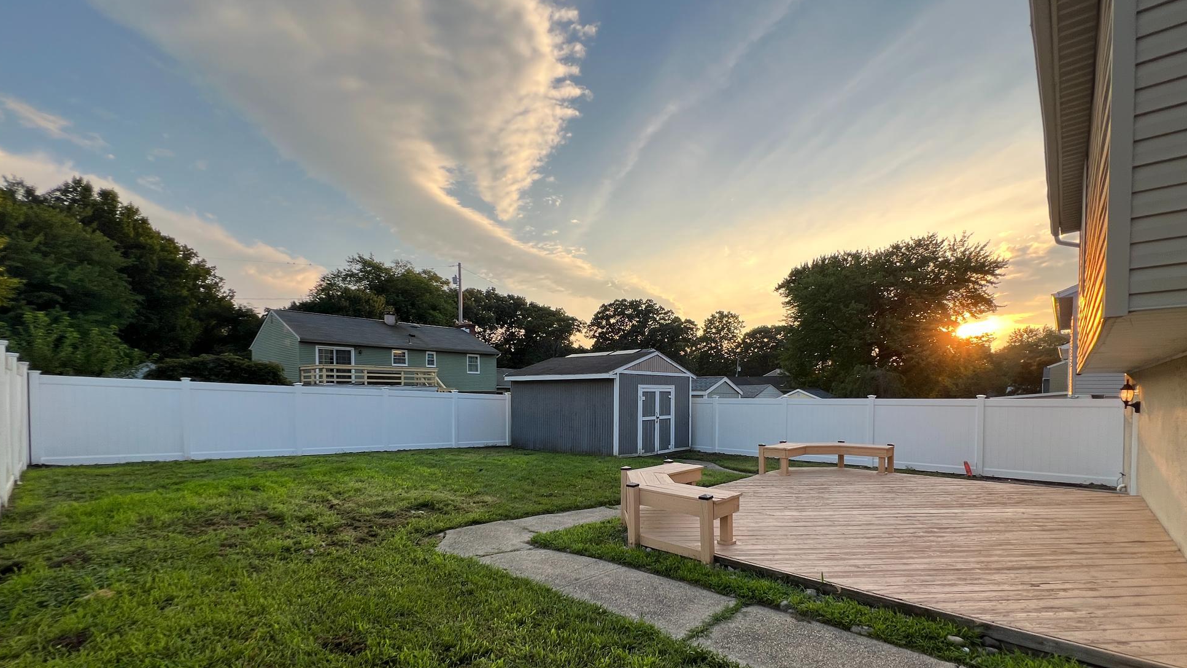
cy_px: 407
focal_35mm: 15
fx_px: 472
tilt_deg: -1.2
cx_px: 621
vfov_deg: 69.7
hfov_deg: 102.9
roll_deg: +0.4
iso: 32
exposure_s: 1/242
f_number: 1.8
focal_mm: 1.57
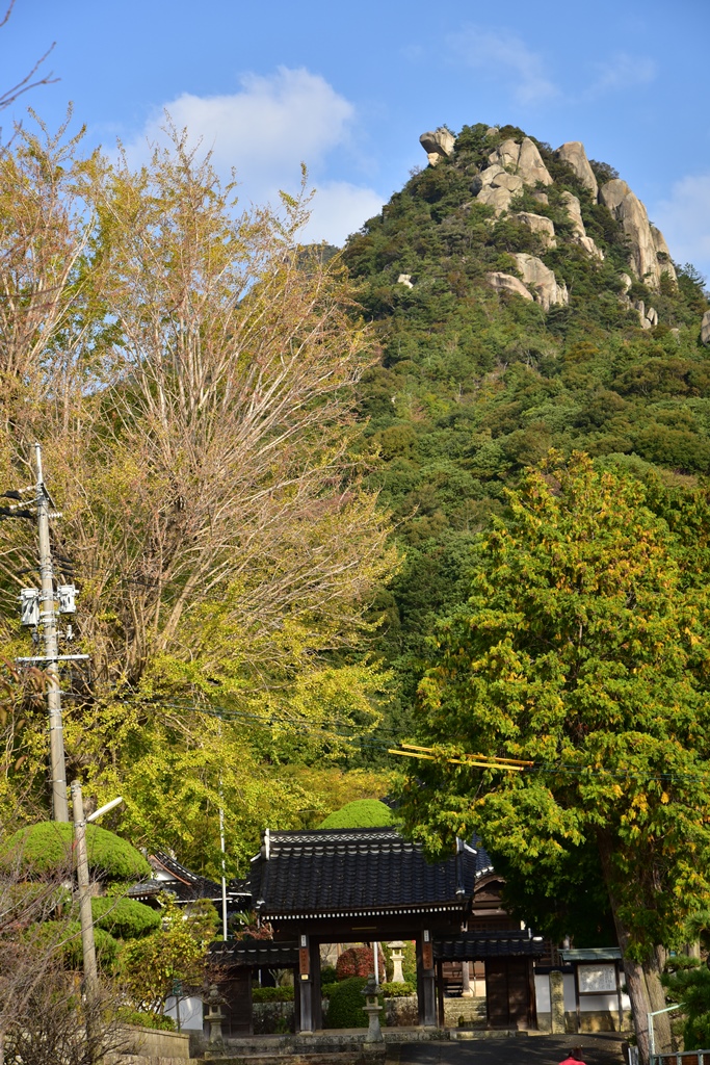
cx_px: 355
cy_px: 532
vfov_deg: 28.1
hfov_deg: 18.9
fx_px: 2129
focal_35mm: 72
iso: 200
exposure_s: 1/640
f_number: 5.6
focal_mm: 72
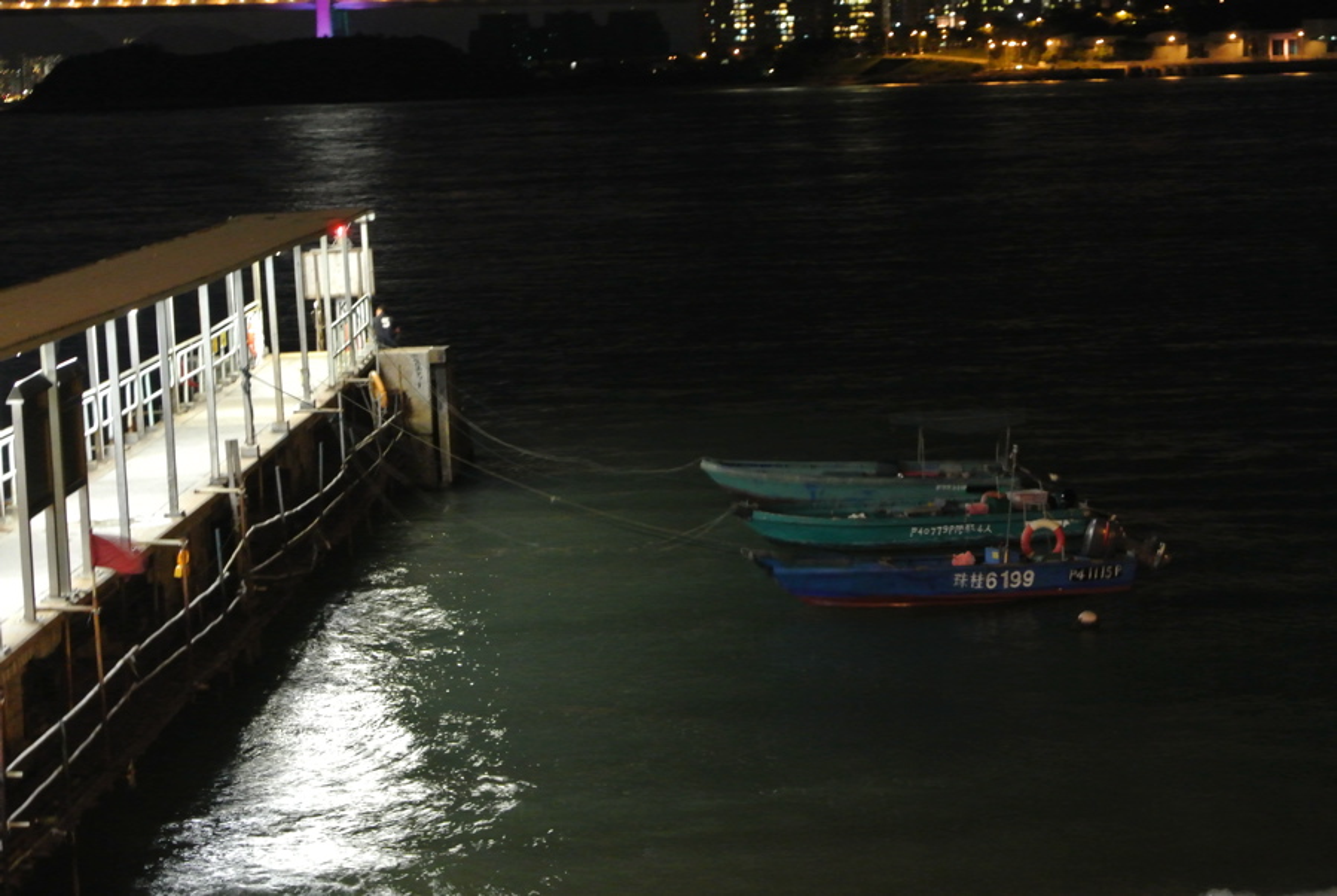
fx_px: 3012
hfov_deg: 25.0
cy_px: 448
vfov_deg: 16.9
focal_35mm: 81
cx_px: 668
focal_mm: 30
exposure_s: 1/2.5
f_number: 5.6
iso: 1600
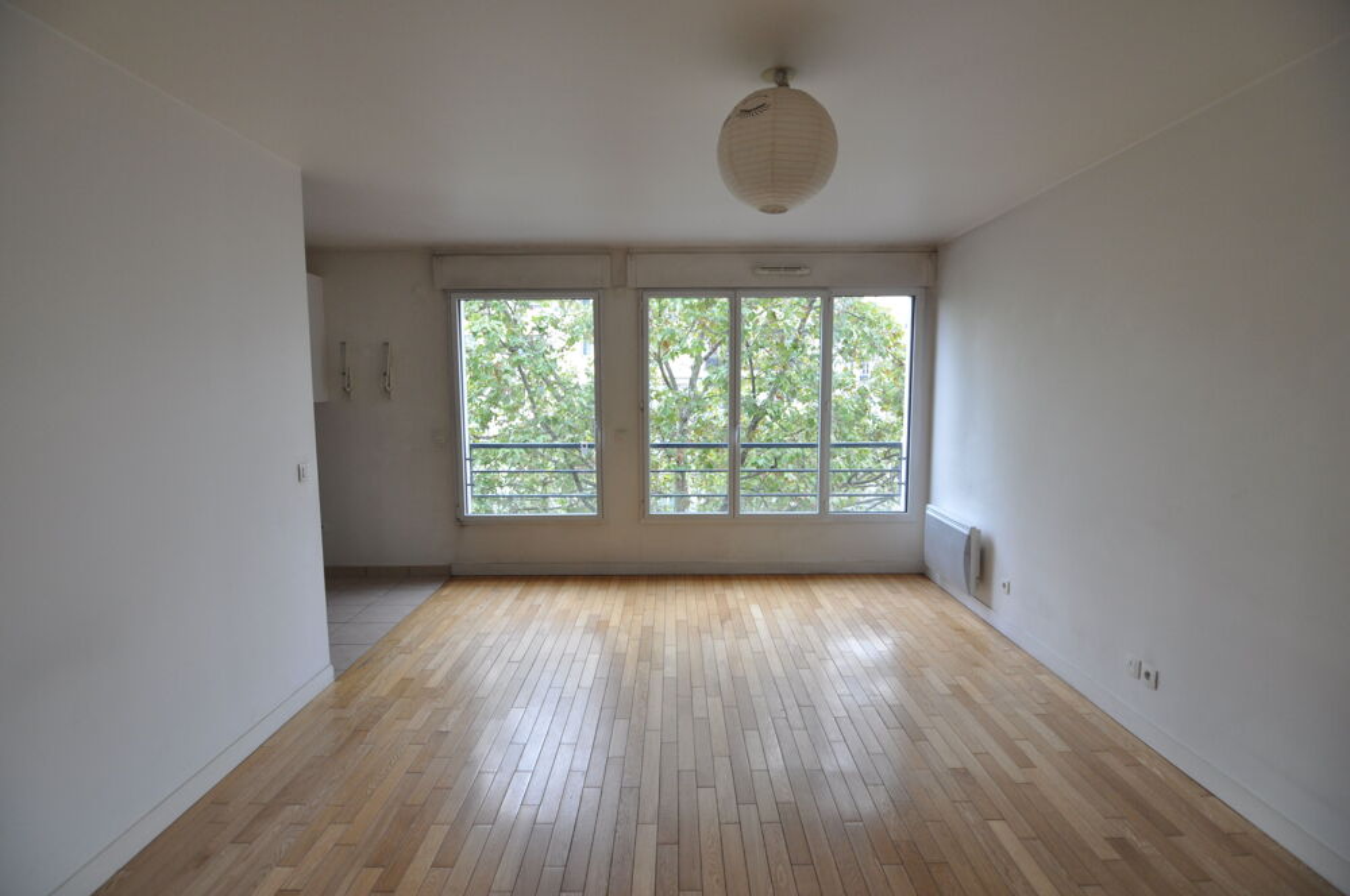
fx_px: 618
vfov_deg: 71.9
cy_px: 448
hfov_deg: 95.1
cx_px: 675
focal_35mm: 16
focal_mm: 11
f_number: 4.5
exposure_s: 1/80
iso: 400
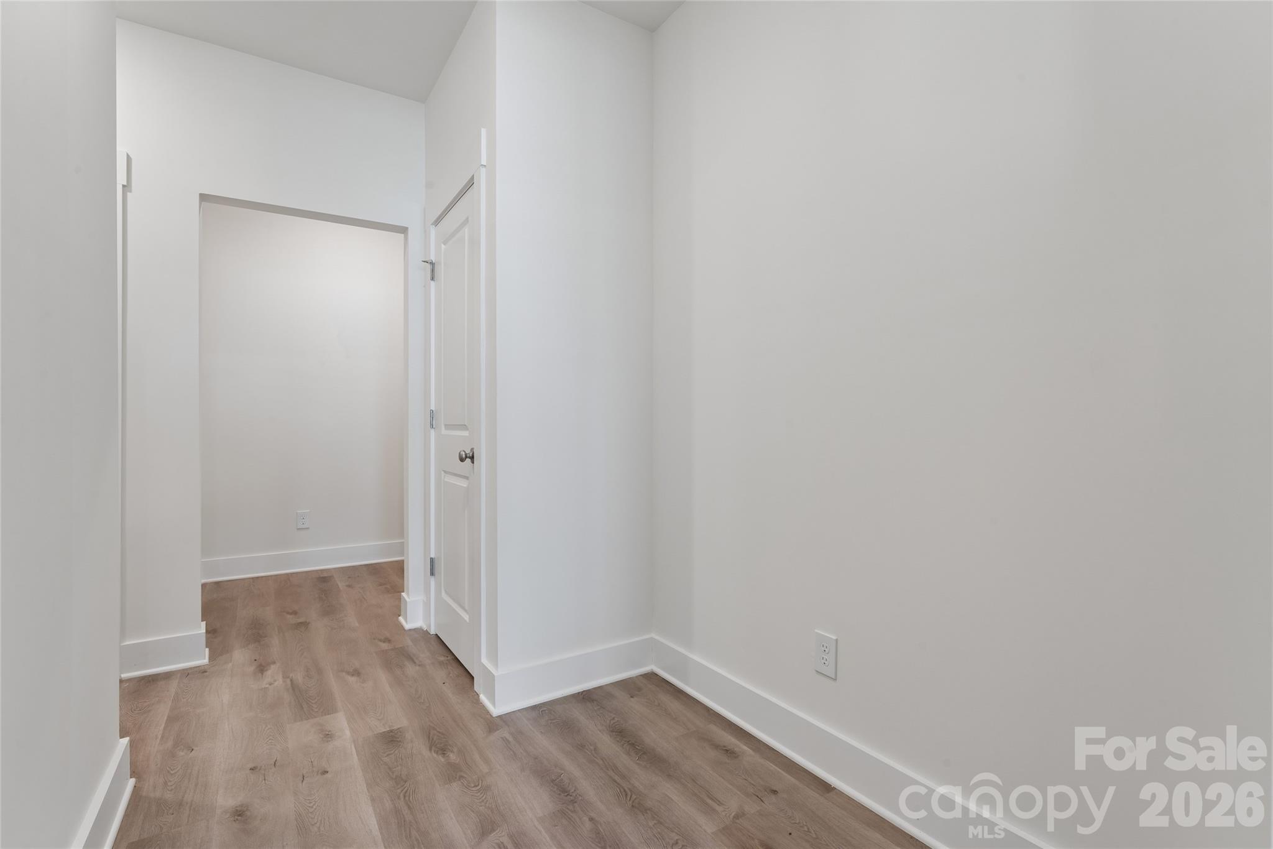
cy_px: 424
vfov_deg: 71.4
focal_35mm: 17
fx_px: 590
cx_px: 636
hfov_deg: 94.3
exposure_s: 1/3.33
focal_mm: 16.7
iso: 200
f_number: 13
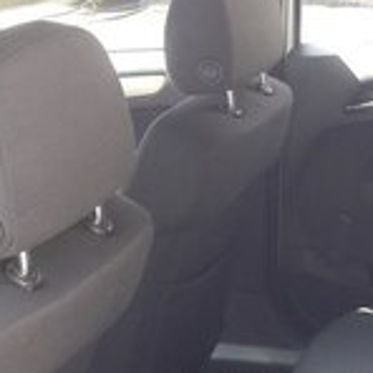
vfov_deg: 20.0
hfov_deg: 20.1
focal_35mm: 83
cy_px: 408
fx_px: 1012
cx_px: 386
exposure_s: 1/100
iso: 80
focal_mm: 3.7
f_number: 1.9
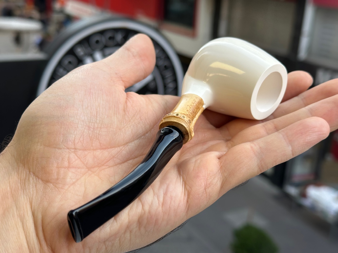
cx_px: 169
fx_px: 469
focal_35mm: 48
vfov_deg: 30.3
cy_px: 126
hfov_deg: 39.7
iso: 50
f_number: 1.78
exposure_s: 1/208
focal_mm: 6.86
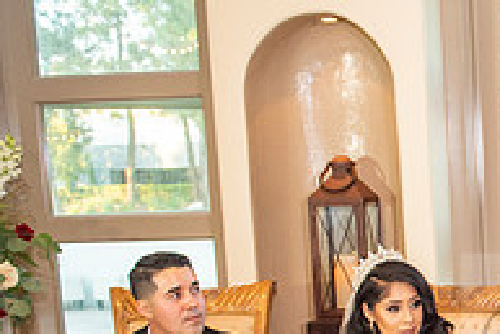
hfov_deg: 23.9
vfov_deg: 18.6
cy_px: 315
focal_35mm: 72
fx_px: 1001
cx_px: 687
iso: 1250
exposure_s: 1/125
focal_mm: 24
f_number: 3.5
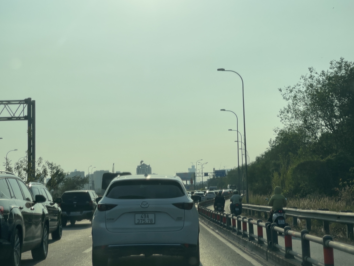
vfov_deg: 21.0
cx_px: 180
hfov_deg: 27.8
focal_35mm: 70
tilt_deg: +4.7
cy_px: 127
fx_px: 716
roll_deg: +2.8
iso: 20
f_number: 2.2
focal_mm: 7.5
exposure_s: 1/2597
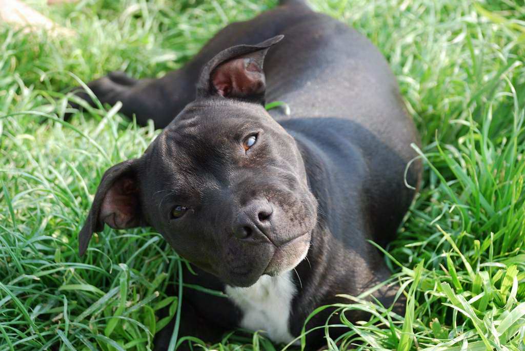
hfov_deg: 19.4
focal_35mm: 105
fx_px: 1533
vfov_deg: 13.1
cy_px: 176
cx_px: 262
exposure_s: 1/125
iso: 220
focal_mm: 70
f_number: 5.6
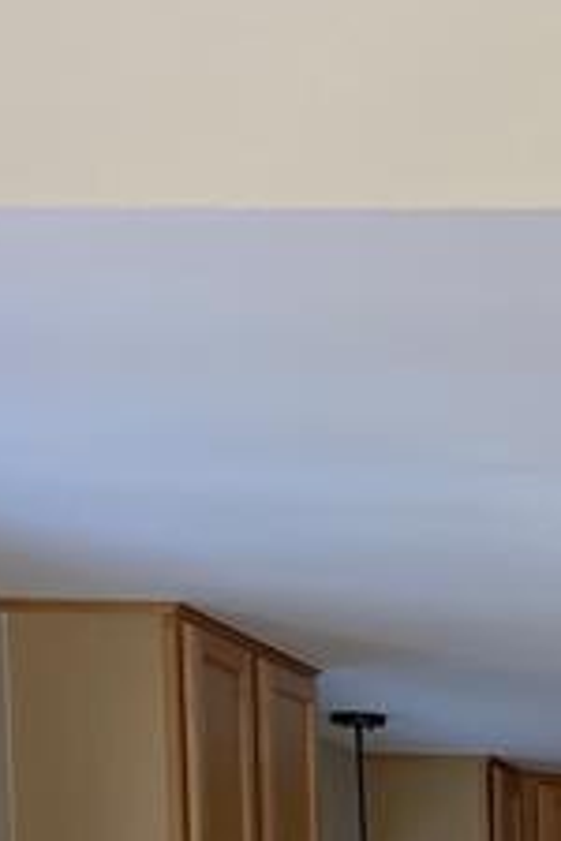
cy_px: 1331
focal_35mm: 123
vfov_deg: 15.2
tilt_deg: -4.3
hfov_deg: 10.1
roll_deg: +1.0
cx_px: 1227
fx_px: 2875
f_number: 1.6
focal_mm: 4.2
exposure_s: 1/120
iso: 64
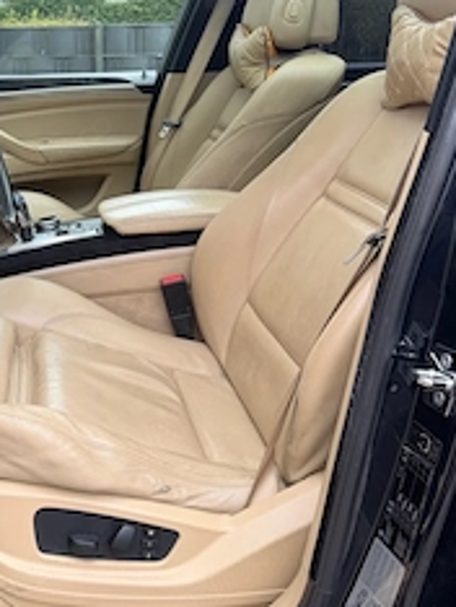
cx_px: 80
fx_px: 719
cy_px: 208
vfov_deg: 45.1
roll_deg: -0.4
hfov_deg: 34.0
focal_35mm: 41
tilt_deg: -13.1
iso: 80
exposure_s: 1/309
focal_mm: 6.76
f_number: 1.78
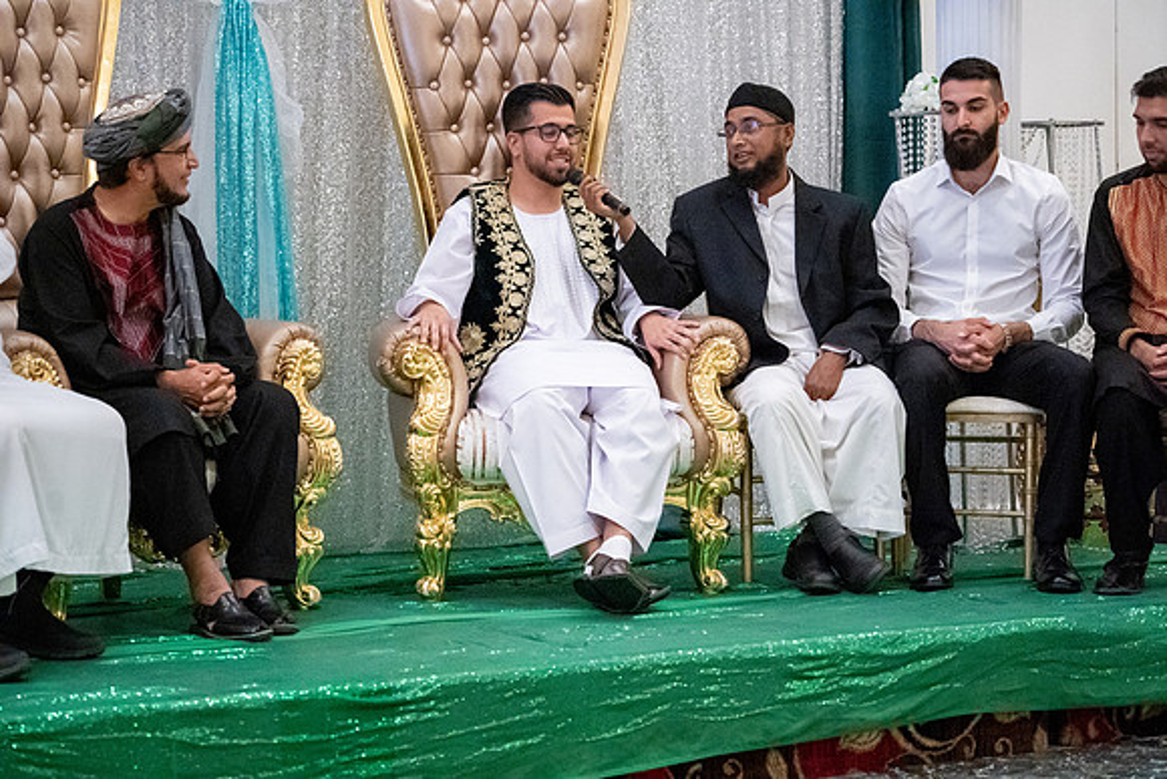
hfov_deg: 20.4
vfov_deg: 13.7
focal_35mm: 100
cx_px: 584
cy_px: 390
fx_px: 3242
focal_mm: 100
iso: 32000
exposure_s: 1/320
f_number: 4
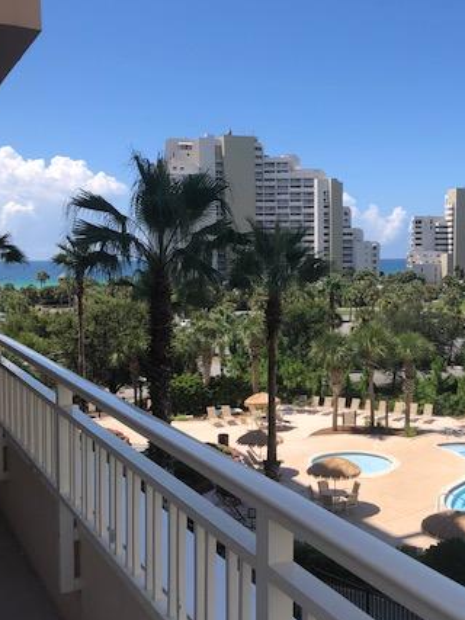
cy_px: 346
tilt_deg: -5.5
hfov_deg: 34.1
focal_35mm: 42
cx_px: 302
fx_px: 753
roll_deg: +0.5
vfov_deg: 44.7
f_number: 1.8
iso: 20
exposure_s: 1/2000
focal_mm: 3.99
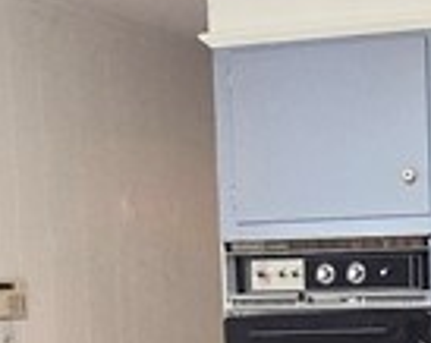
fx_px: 1209
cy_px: 403
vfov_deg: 15.6
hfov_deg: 19.5
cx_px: 447
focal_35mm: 95
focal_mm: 2.2
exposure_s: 1/60
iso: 250
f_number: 2.2
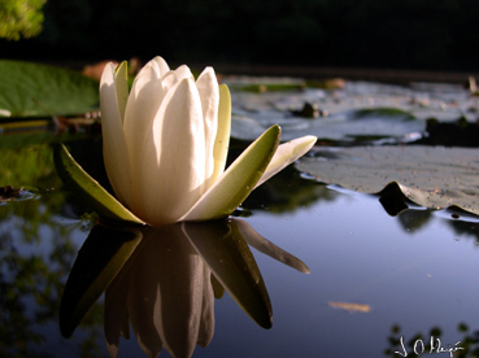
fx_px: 581
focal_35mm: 42
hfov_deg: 44.8
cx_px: 240
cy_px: 179
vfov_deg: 34.3
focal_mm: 9
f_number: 2.9
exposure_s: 1/555
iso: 100
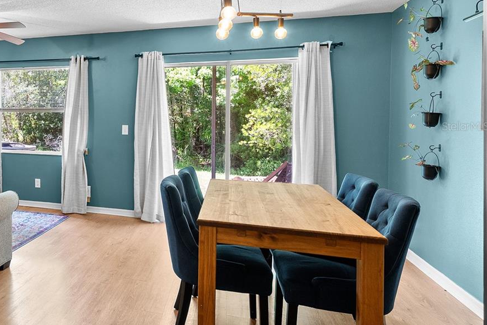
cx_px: 47
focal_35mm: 31
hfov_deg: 52.8
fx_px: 420
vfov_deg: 42.1
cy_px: 126
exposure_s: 1/4
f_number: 8
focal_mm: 17
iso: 400
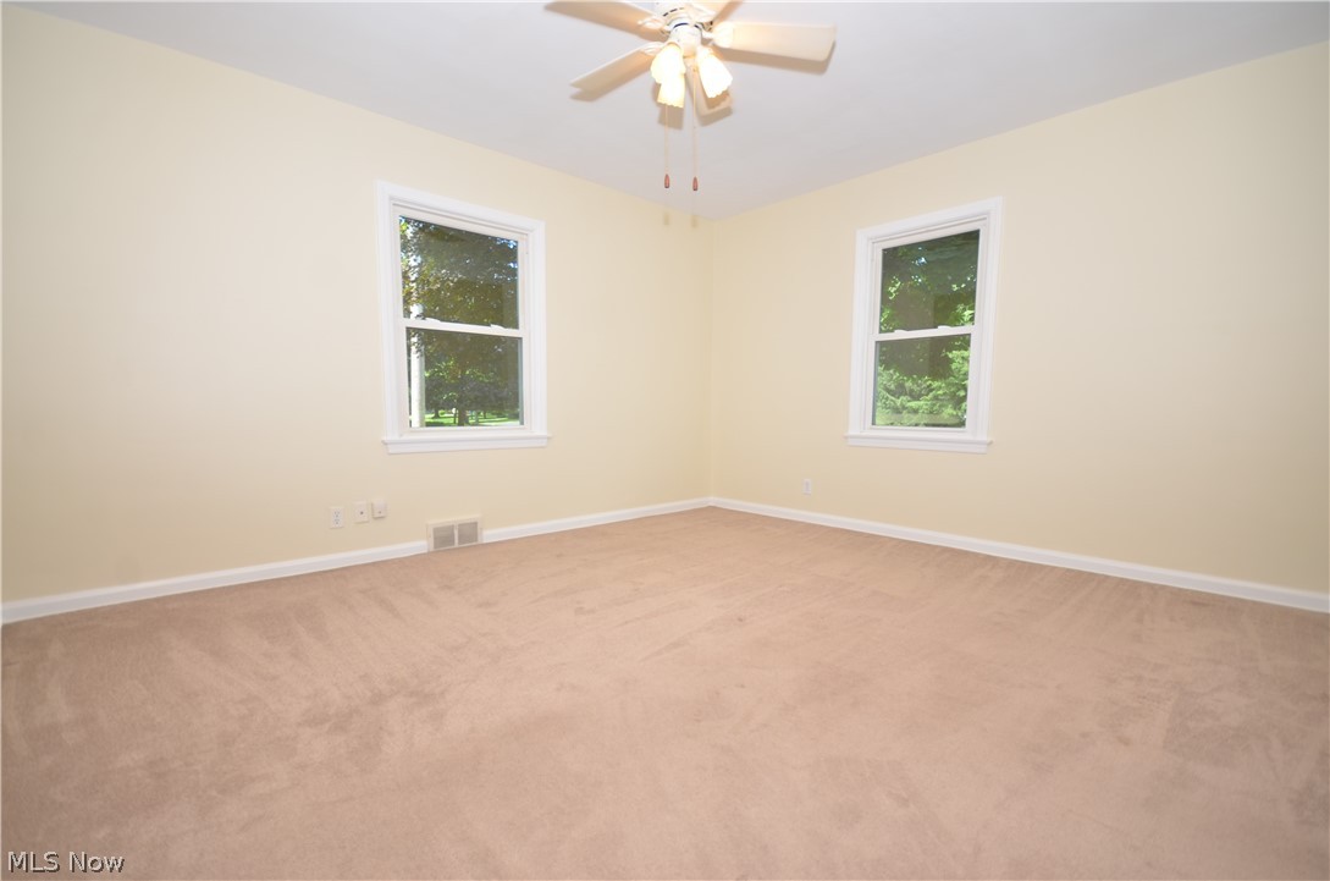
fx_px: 553
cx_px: 665
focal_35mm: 15
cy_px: 440
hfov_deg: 100.5
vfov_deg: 77.1
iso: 200
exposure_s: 1/60
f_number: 5
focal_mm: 10
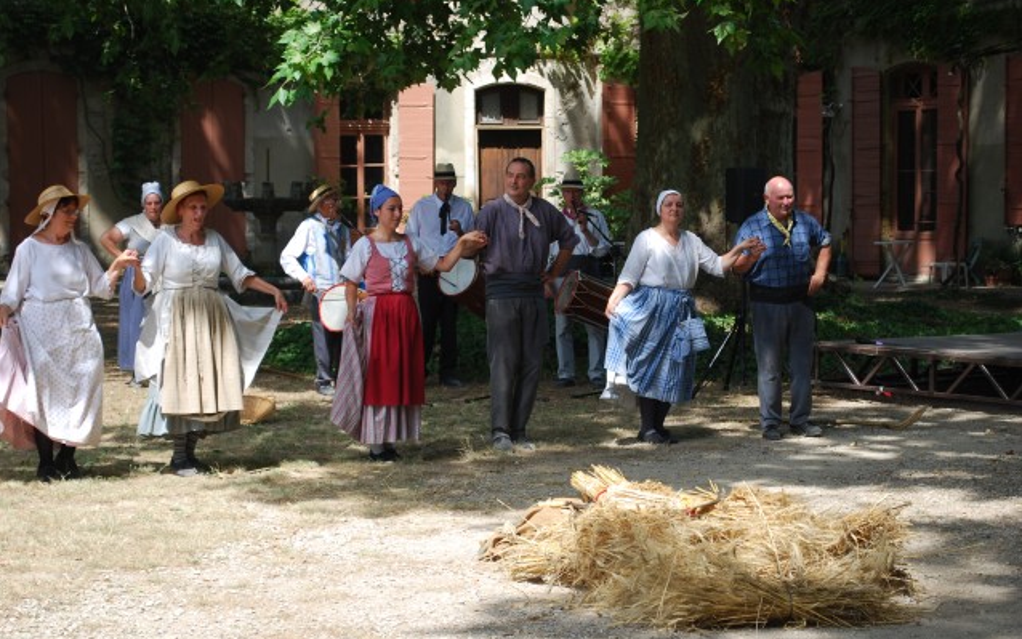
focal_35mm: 85
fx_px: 2354
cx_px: 511
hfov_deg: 24.5
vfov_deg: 15.5
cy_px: 332
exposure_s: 1/160
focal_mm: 55
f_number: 6.3
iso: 100
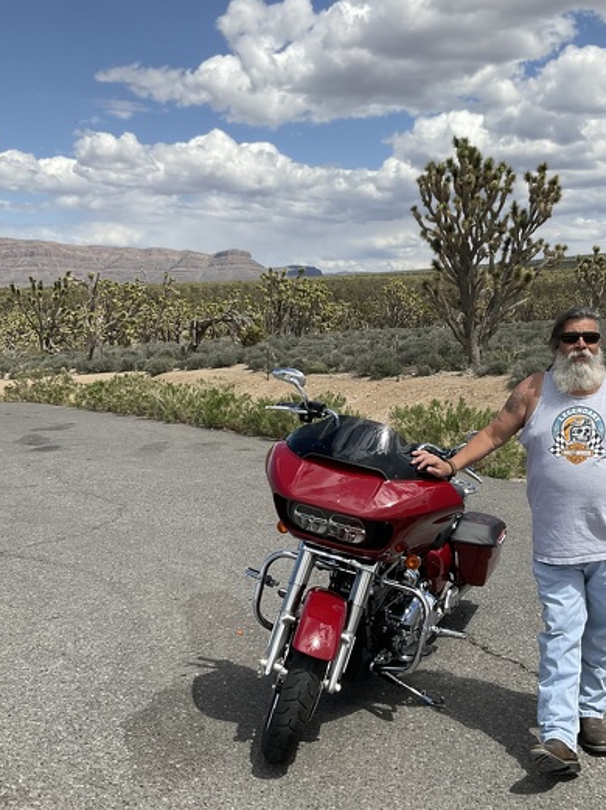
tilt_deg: -7.6
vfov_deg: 47.9
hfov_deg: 36.6
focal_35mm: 39
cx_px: 379
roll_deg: +1.3
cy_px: 403
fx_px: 911
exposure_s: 1/2427
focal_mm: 3
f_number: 1.8
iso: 16
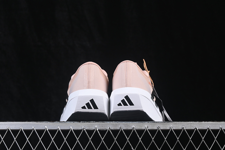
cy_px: 75
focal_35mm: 75
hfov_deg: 27.0
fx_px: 469
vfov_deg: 18.2
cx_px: 112
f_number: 8
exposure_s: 1/80
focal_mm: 50
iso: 160
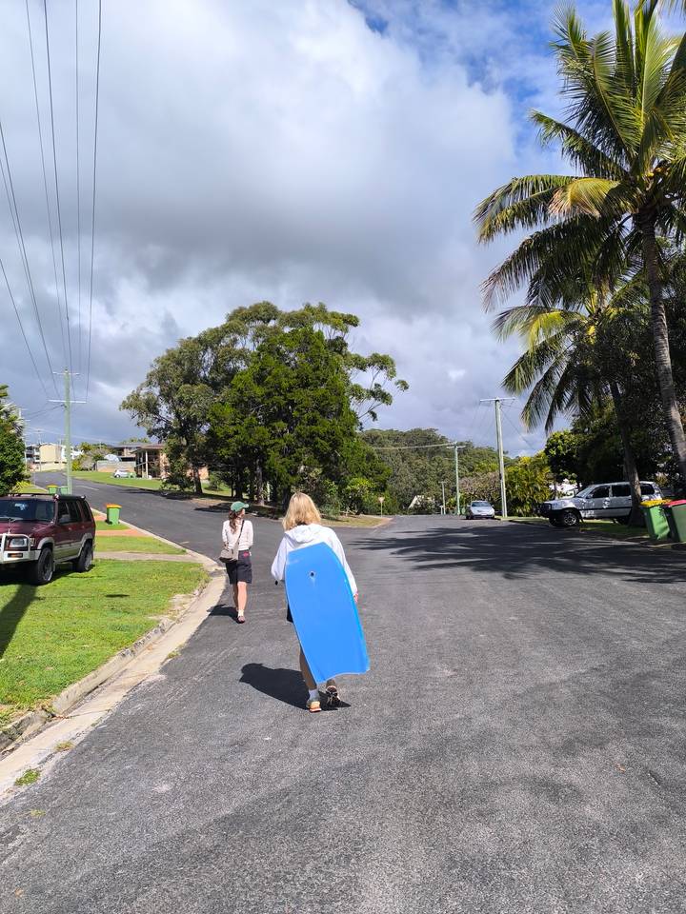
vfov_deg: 73.9
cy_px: 457
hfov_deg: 58.9
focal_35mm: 23
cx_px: 343
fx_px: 608
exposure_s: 1/1349
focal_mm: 6.14
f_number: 1.65
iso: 50
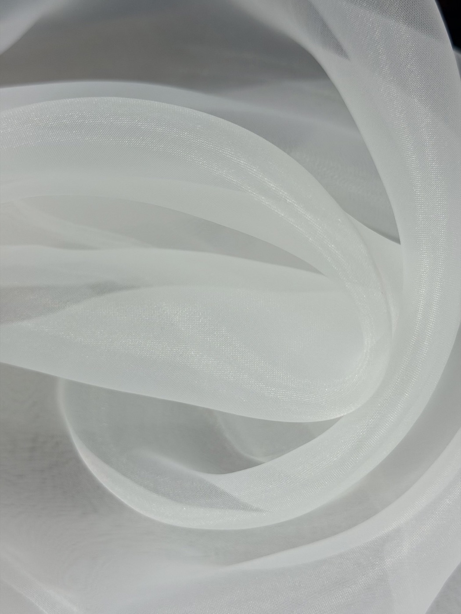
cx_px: 230
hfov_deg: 30.3
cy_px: 307
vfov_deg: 39.7
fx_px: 852
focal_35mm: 48
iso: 50
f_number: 1.78
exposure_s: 1/132
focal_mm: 6.76
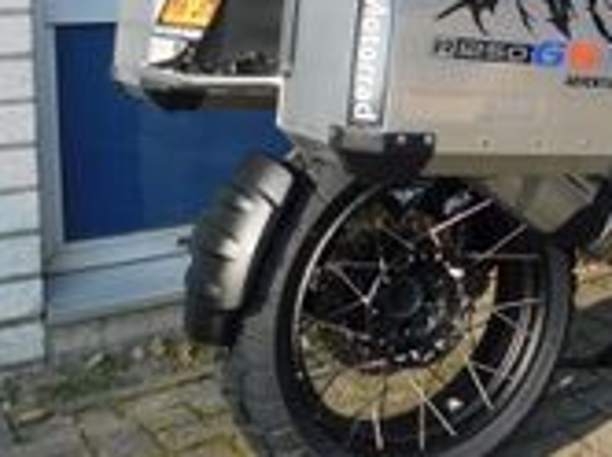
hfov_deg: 32.3
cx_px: 498
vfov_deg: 24.2
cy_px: 15
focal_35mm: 58
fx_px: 1024
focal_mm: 4.1
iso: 125
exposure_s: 1/400
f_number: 3
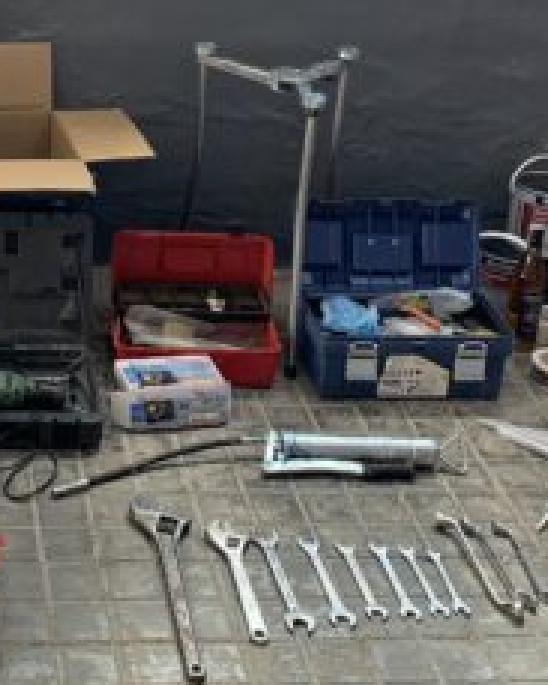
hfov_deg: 21.1
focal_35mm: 70
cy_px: 33
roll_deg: -1.4
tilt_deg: -18.4
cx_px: -3
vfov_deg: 26.0
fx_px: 1420
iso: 80
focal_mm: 4.25
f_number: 1.8
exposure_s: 1/100
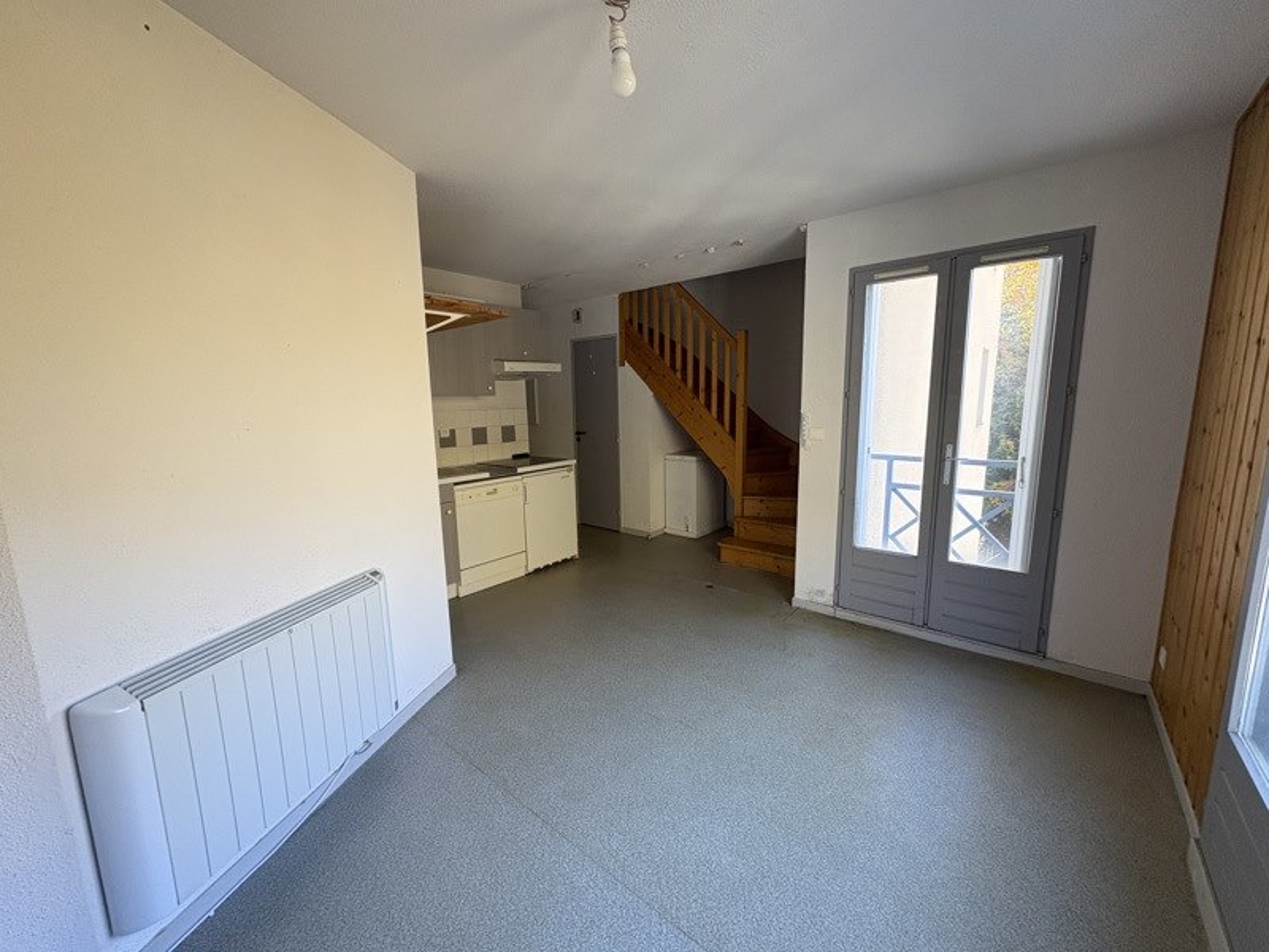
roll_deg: +1.3
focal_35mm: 14
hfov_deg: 102.1
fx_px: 513
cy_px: 476
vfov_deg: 85.7
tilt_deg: -8.3
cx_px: 634
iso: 200
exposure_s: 1/99
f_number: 2.2
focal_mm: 2.22
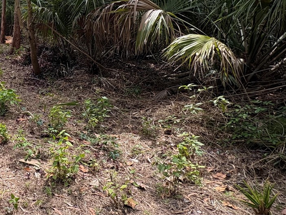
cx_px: -20
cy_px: 50
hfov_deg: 44.8
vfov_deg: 42.6
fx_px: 264
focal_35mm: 32
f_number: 2.2
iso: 64
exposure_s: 1/537
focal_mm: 2.22
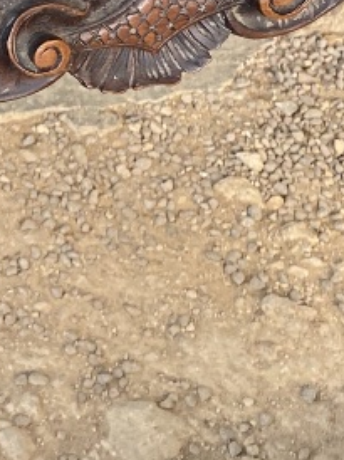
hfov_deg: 12.2
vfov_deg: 17.0
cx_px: -206
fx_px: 1513
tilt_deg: -40.2
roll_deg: +3.0
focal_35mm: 114
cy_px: 29
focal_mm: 4.25
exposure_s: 1/121
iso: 100
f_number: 1.8
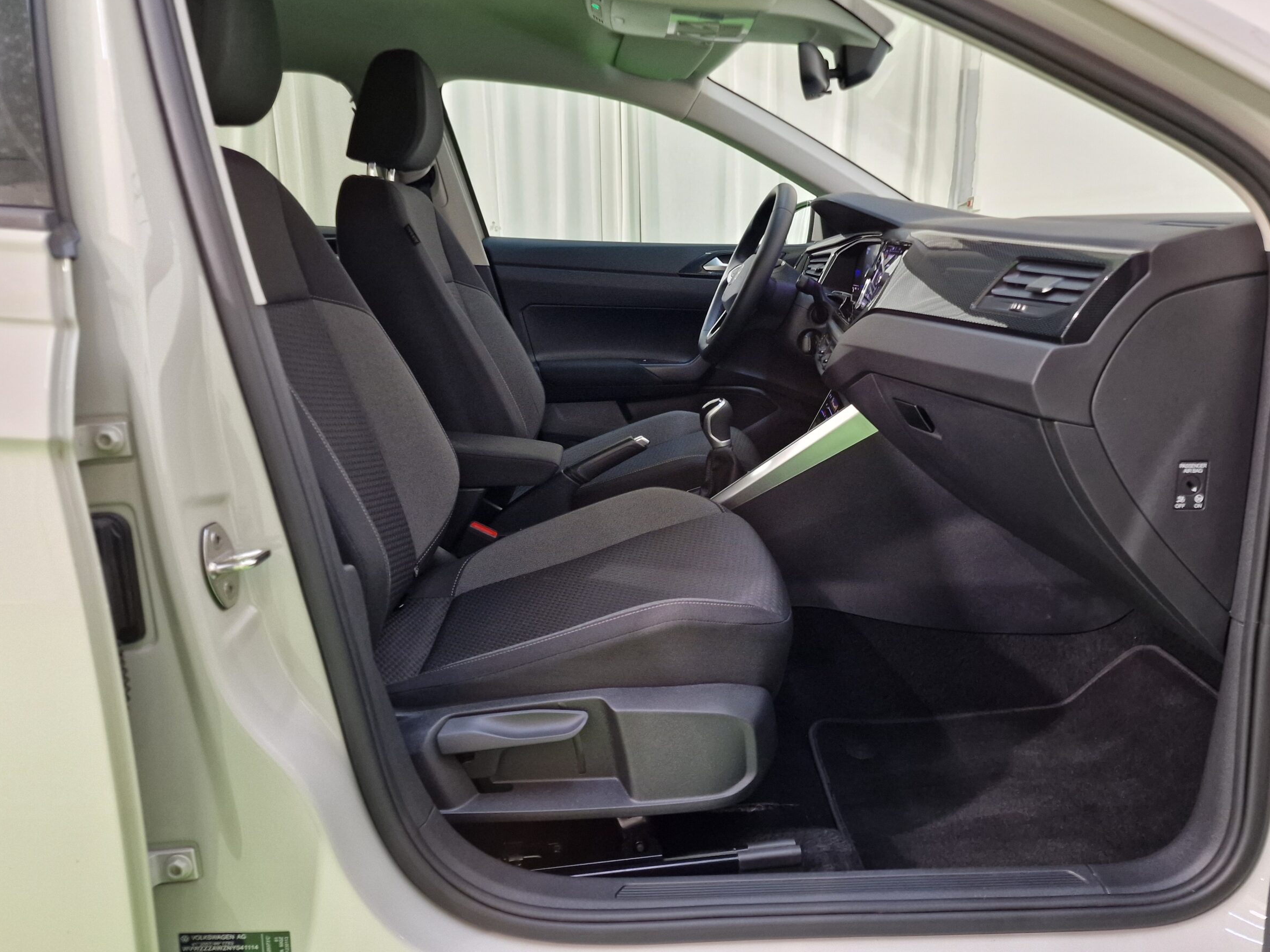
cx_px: 658
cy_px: 443
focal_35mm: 25
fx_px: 917
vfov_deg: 54.8
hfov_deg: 69.4
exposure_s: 1/50
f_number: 1.8
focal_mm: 6.4
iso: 320
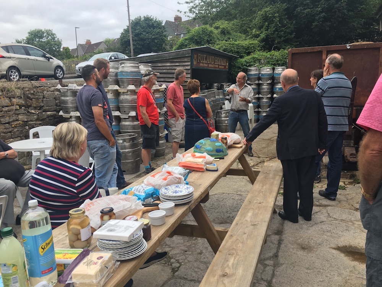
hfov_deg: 61.7
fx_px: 320
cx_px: 191
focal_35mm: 29
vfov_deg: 48.2
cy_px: 144
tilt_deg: -9.0
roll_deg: +0.9
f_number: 2.2
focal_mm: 4.15
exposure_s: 1/439
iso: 25
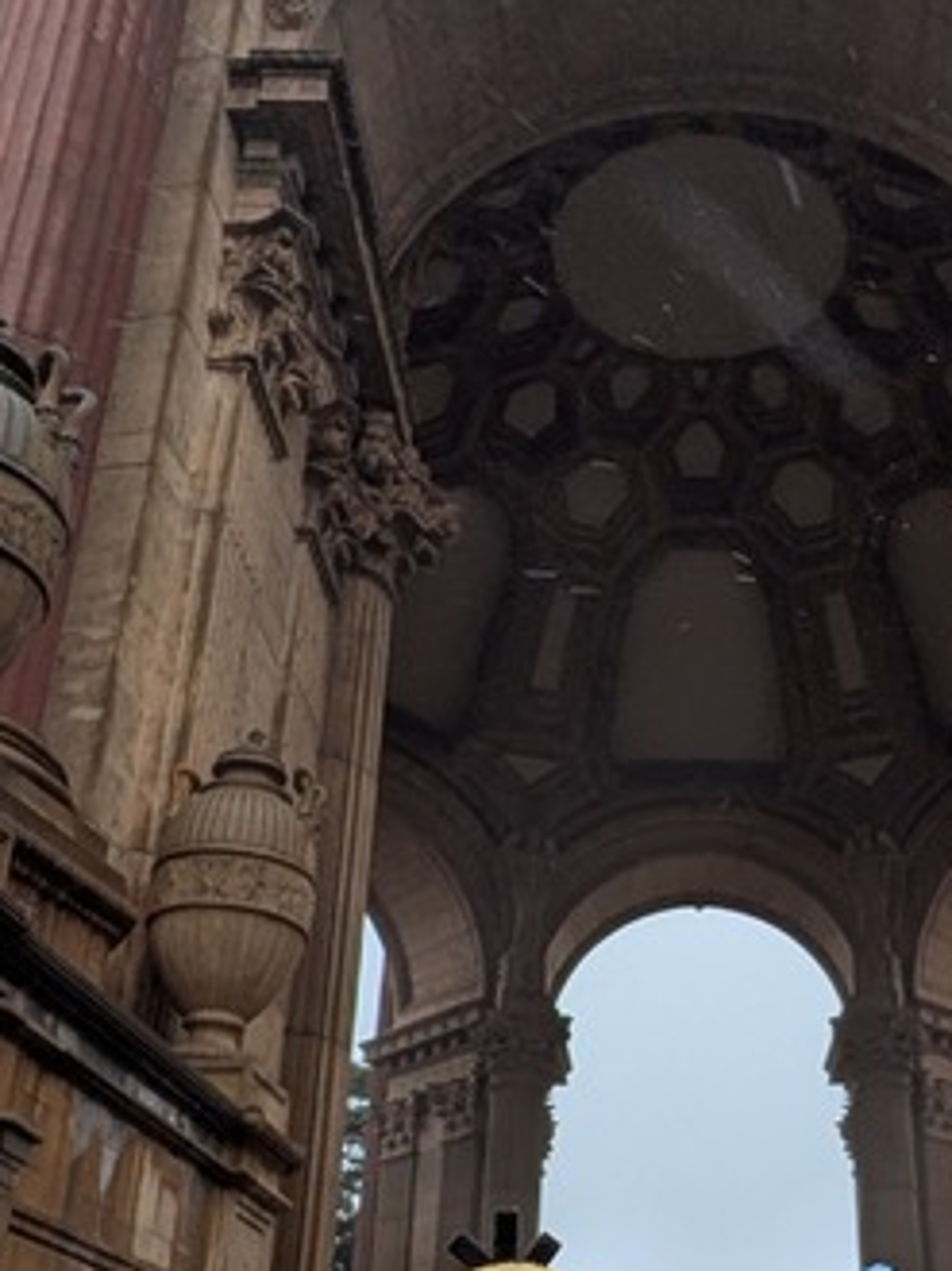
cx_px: 686
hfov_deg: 34.5
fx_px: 1505
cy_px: 790
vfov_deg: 45.4
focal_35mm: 41
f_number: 2.2
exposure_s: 1/262
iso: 33
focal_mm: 1.54
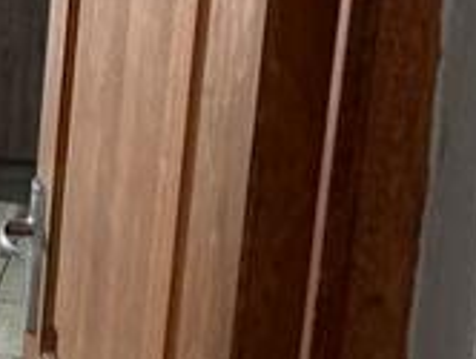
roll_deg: -2.2
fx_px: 1721
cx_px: -427
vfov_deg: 11.8
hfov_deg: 13.7
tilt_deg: -9.5
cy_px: 43
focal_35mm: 125
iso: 125
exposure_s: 1/83
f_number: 1.6
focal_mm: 5.96
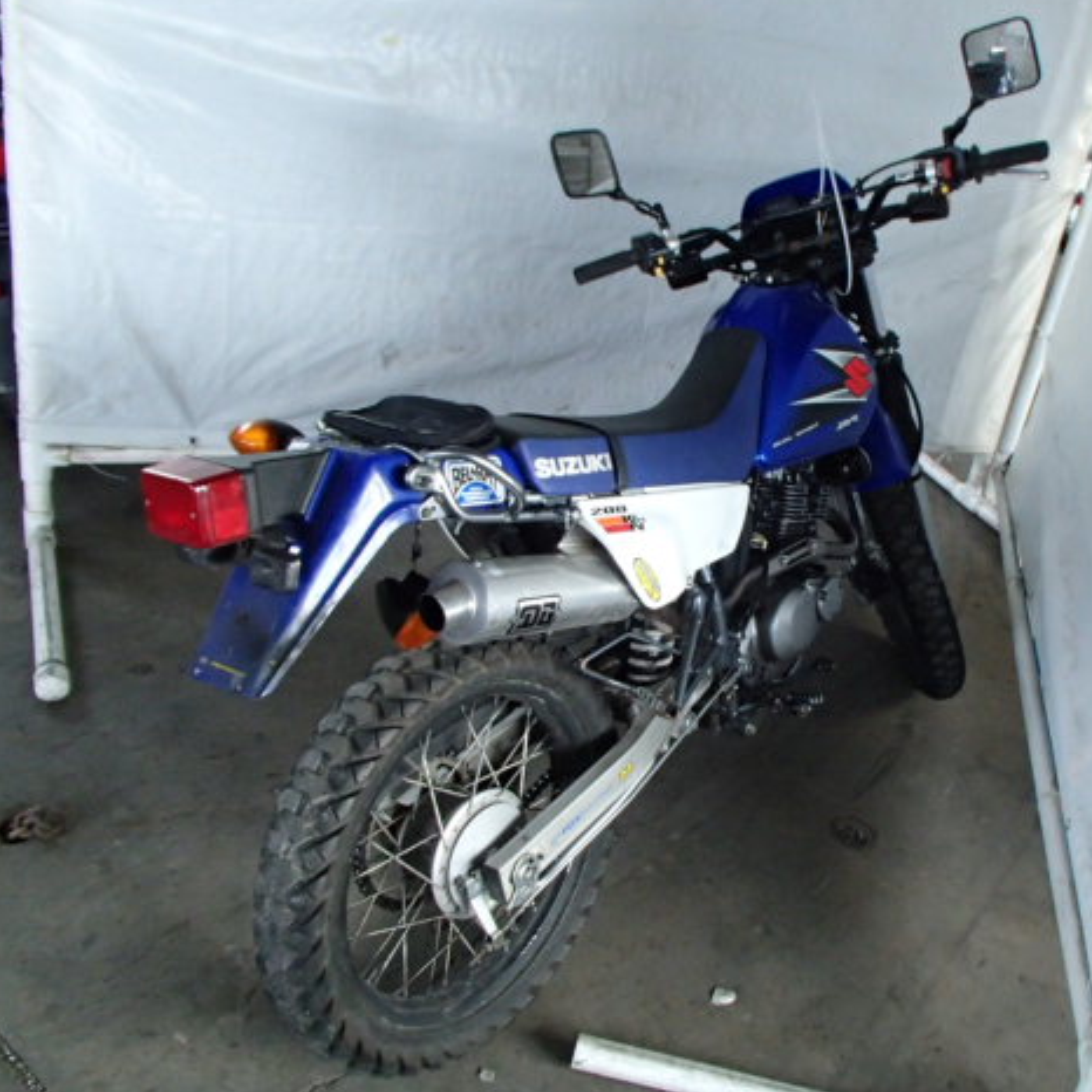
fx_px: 1213
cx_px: 703
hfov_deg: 47.9
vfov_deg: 48.5
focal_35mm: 34
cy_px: 548
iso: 640
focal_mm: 5
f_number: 3.9
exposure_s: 1/30
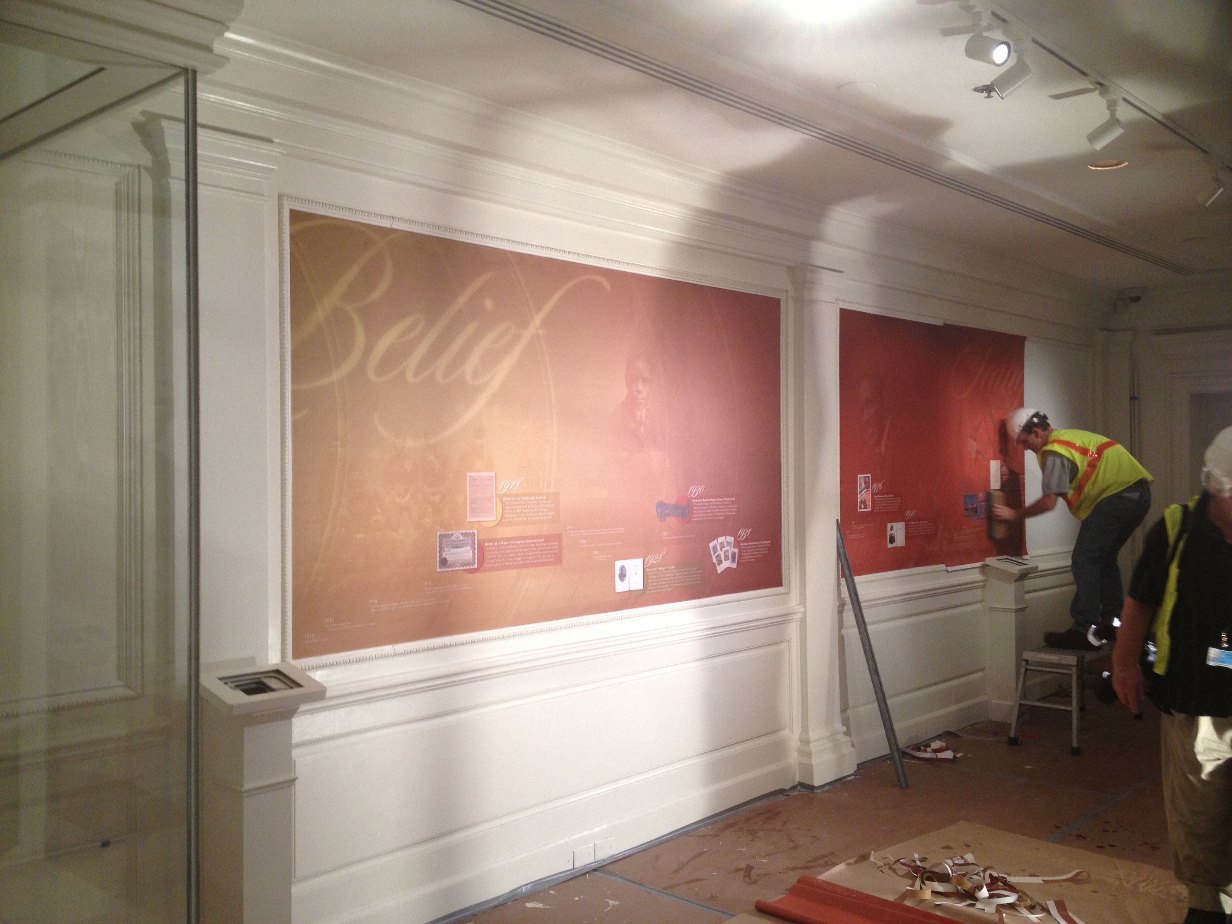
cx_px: 616
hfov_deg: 52.6
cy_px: 462
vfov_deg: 40.7
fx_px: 1246
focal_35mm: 35
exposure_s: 1/20
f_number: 2.4
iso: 100
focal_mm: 4.28
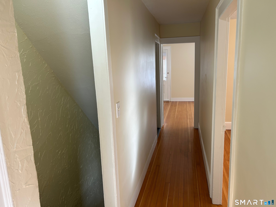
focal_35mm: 26
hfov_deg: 67.3
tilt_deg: -10.4
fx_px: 207
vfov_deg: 53.1
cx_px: 138
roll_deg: +2.1
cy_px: 104
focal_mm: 5.7
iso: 80
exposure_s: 1/60
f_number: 1.5
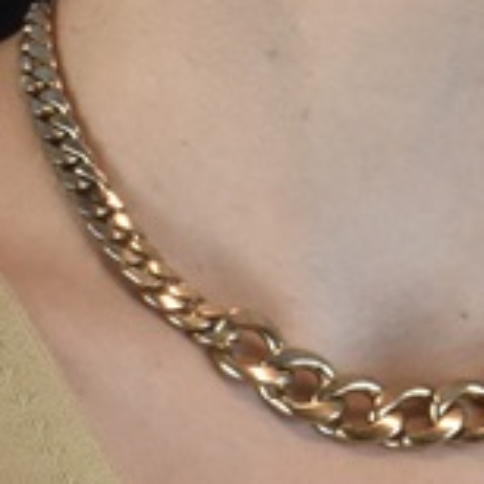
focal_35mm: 496
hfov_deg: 3.5
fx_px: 7846
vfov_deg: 3.4
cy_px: 1644
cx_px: 163
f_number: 16
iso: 1600
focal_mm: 55
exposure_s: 1/60
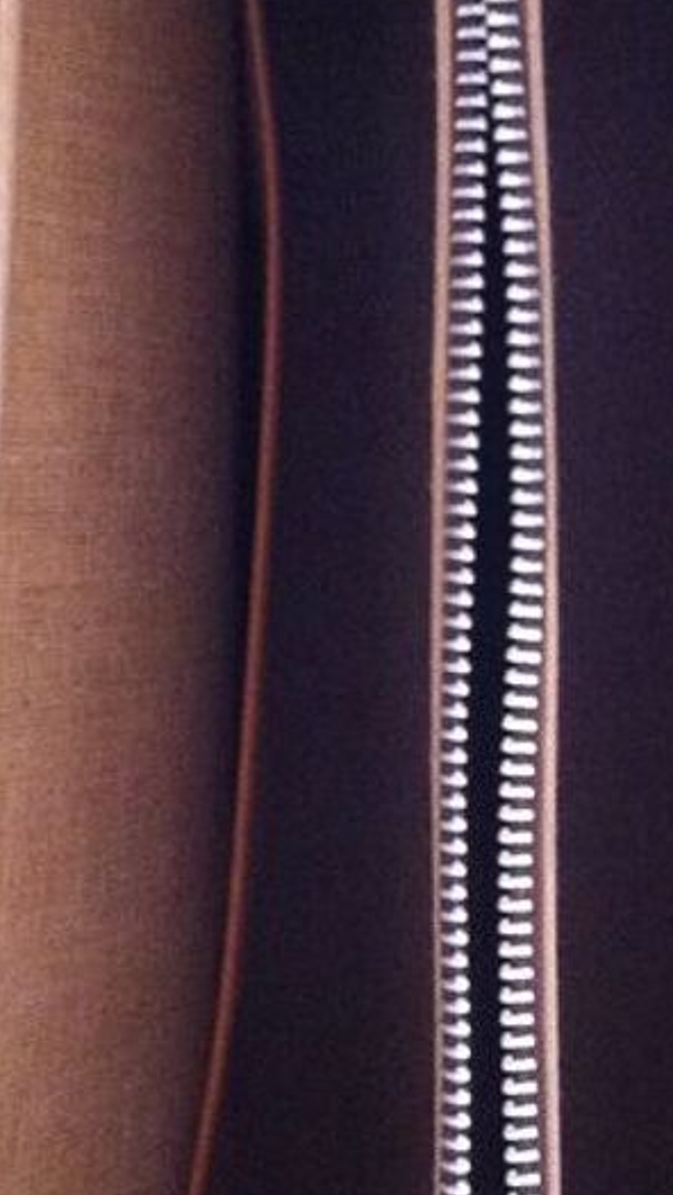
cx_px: 548
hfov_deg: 12.4
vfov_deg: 22.0
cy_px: 471
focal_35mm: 97
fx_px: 3076
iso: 640
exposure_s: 1/15
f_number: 2.8
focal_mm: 3.85
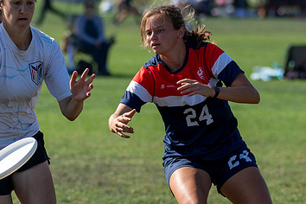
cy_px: 79
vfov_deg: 3.6
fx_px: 3230
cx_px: 110
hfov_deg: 5.4
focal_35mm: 380
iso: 180
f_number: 3.2
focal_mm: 120
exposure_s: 1/2500
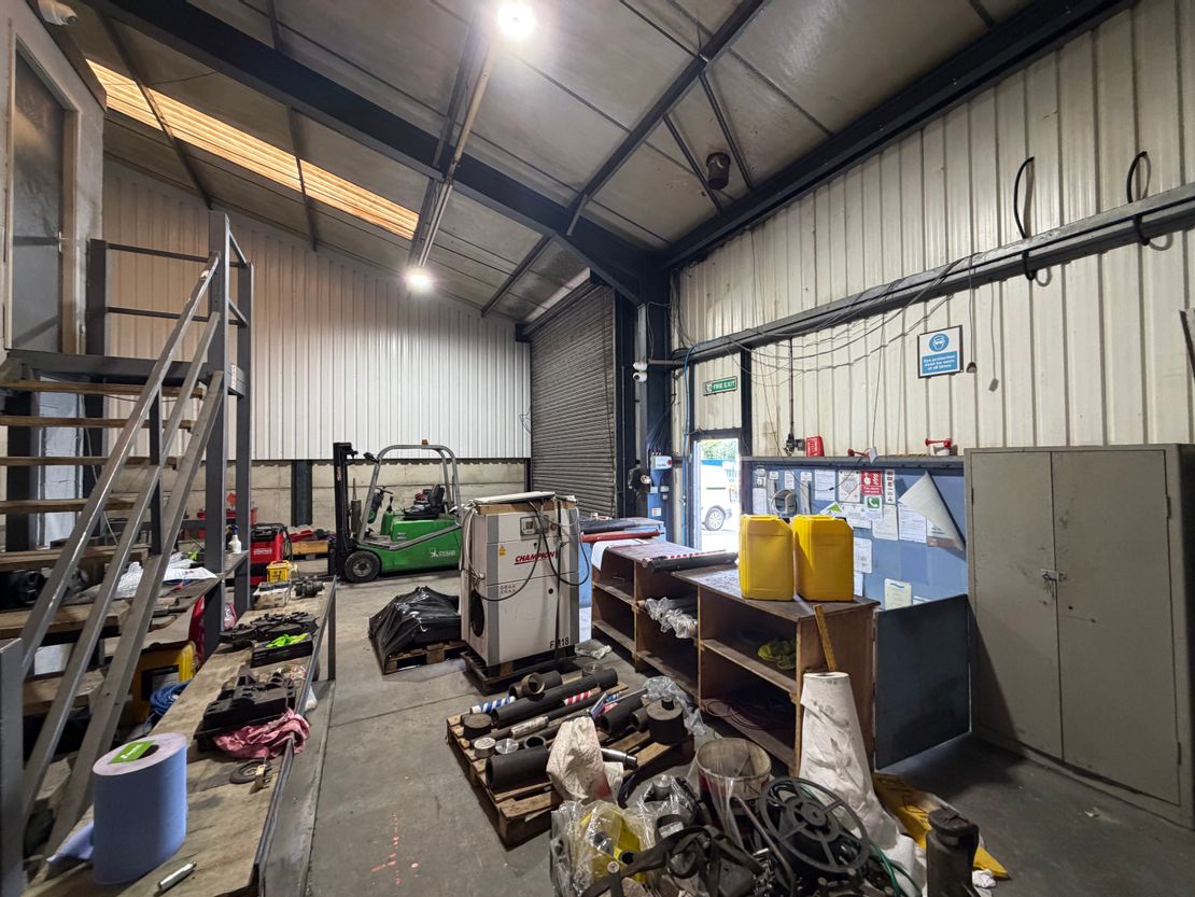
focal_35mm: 14
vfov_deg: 85.7
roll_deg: +0.6
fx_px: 483
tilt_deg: -0.2
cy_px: 448
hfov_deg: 102.1
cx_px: 598
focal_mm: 2.22
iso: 320
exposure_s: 1/90
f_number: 2.2
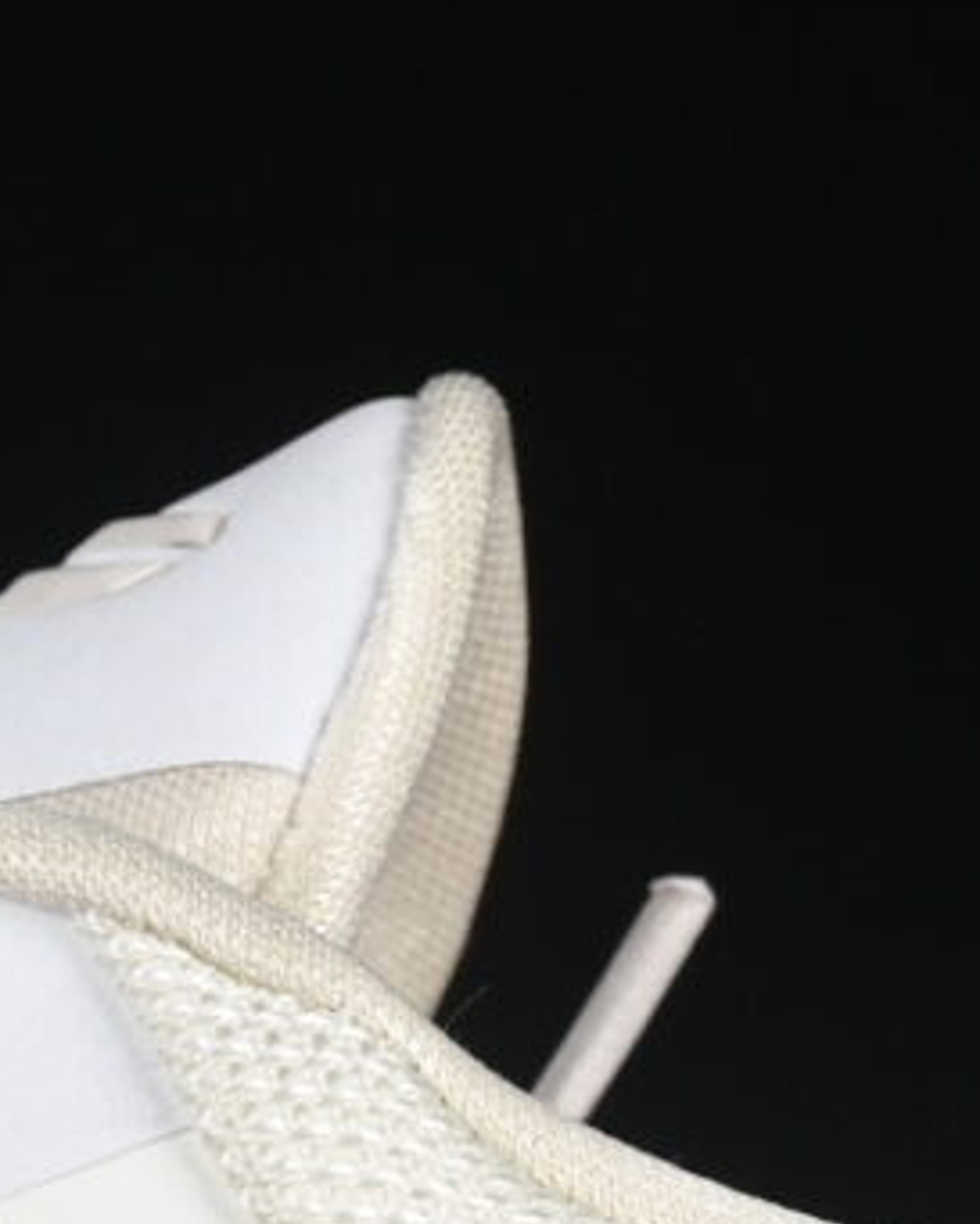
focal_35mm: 528
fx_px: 19134
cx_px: -991
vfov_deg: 3.7
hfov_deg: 2.9
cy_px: 1524
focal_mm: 50
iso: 160
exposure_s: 1/100
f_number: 8
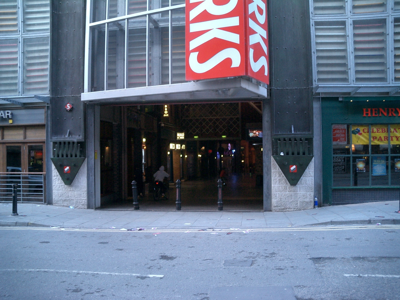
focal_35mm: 35
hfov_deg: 52.6
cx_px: 200
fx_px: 404
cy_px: 150
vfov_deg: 40.7
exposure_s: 1/40
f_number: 4.2
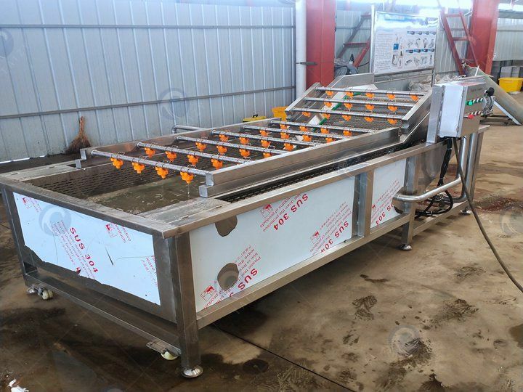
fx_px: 468
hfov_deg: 58.4
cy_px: 196
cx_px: 262
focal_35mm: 31
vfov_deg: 45.4
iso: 233
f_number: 1.78
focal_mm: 4.05
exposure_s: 1/100
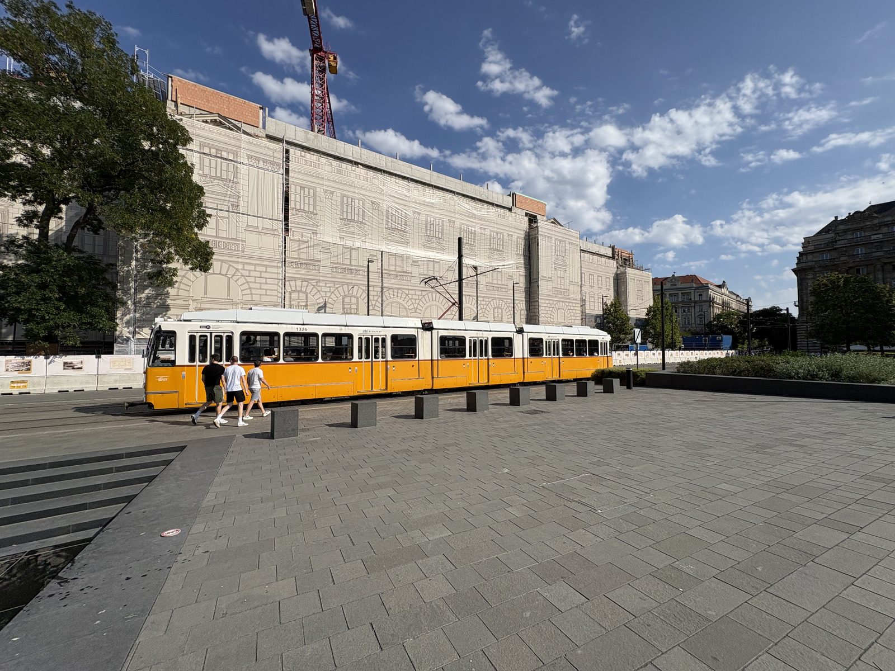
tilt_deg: +3.3
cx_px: 448
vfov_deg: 85.7
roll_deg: +0.7
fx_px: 362
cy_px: 336
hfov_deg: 102.1
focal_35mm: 14
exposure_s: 1/5263
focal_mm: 2.22
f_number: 2.2
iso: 50
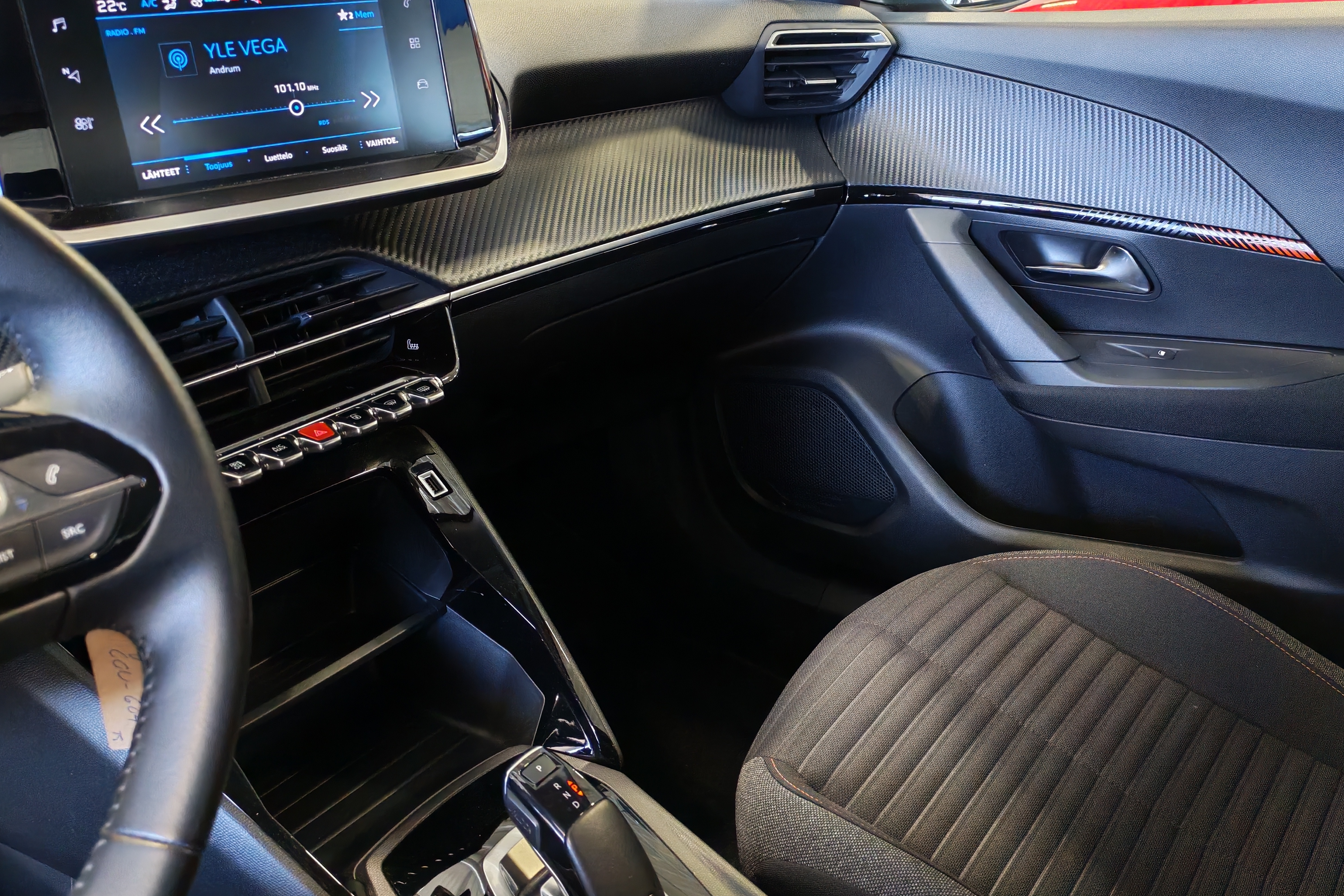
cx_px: 685
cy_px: 430
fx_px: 1269
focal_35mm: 34
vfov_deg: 38.9
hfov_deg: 55.8
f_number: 1.9
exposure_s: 1/100
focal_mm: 6.12
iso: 1250
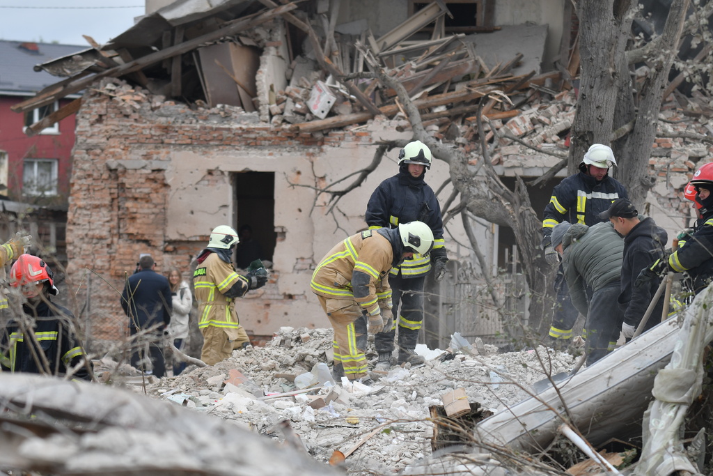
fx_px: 3565
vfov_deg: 7.6
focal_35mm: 180
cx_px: 356
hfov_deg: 11.4
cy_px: 238
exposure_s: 1/800
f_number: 4
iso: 125
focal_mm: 120
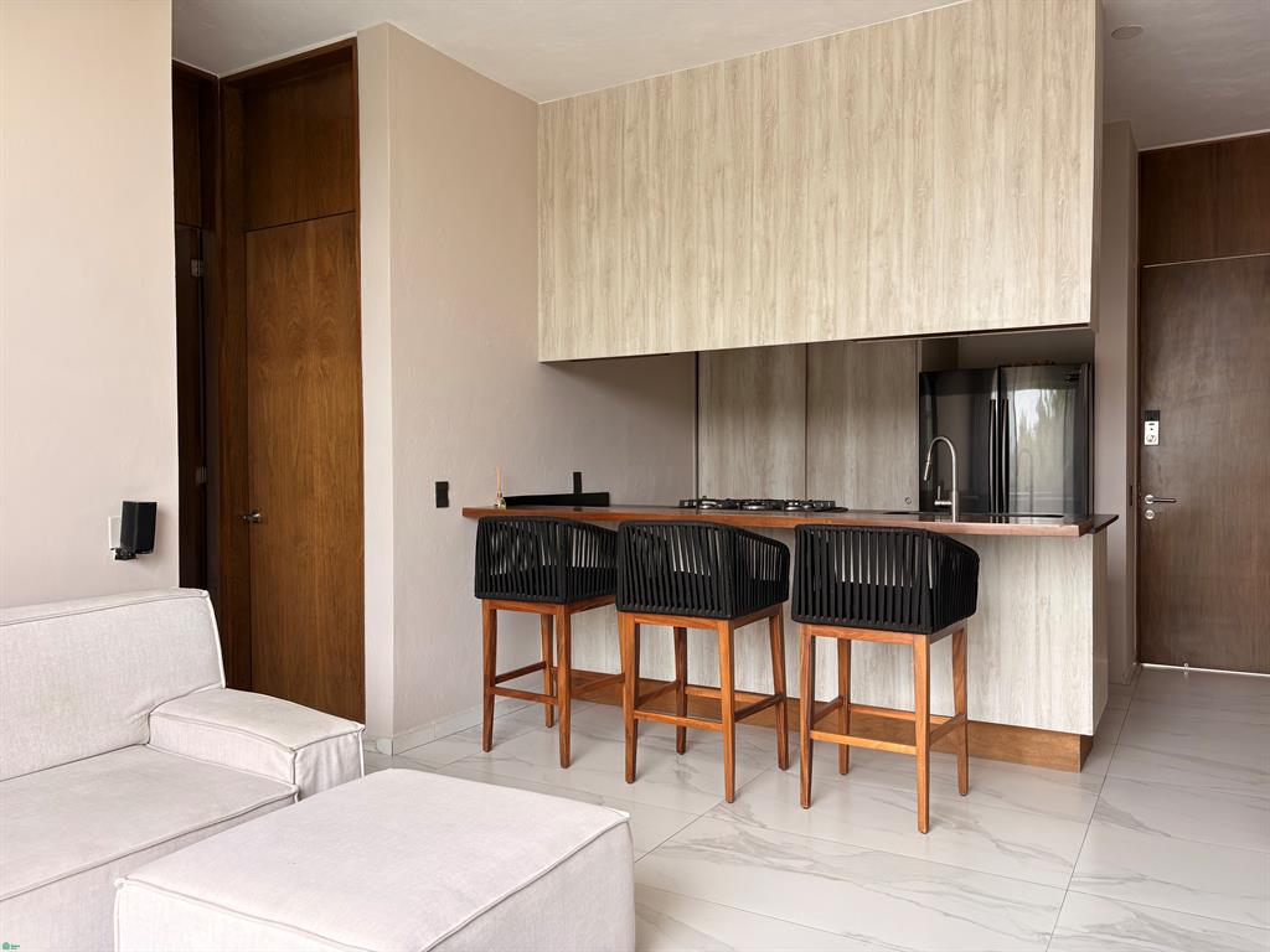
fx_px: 954
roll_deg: +1.5
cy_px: 476
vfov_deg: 53.1
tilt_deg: -0.6
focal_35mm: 26
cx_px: 635
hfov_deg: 67.3
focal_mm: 5.96
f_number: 1.6
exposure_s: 1/136
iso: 32
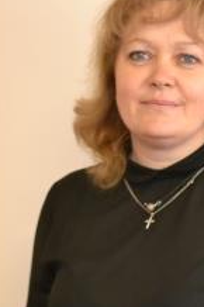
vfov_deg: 13.8
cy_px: 213
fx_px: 1260
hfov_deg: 9.2
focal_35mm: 148
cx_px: 193
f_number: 5.3
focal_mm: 48
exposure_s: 1/60
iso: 3200
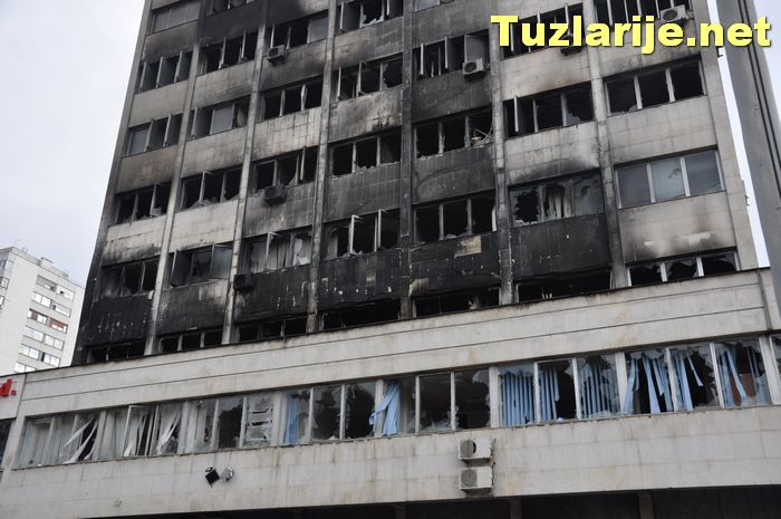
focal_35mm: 36
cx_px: 390
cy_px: 260
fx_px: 780
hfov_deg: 53.2
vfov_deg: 36.8
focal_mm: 24
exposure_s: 1/125
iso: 200
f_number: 5.6
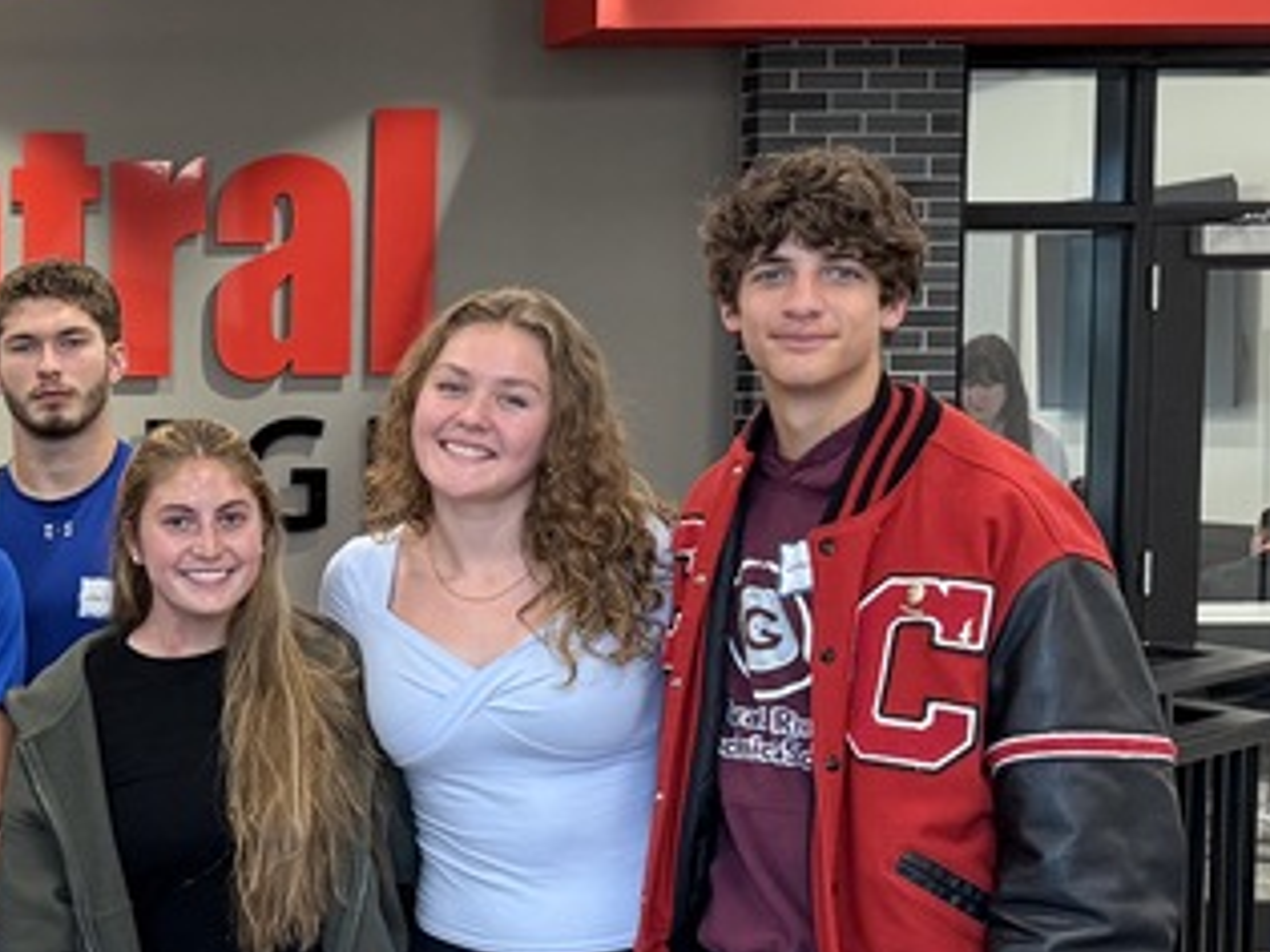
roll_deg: +0.3
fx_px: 2861
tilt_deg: -3.3
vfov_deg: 18.9
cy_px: 593
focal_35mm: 78
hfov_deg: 22.6
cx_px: -343
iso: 250
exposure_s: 1/120
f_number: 1.78
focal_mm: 6.76
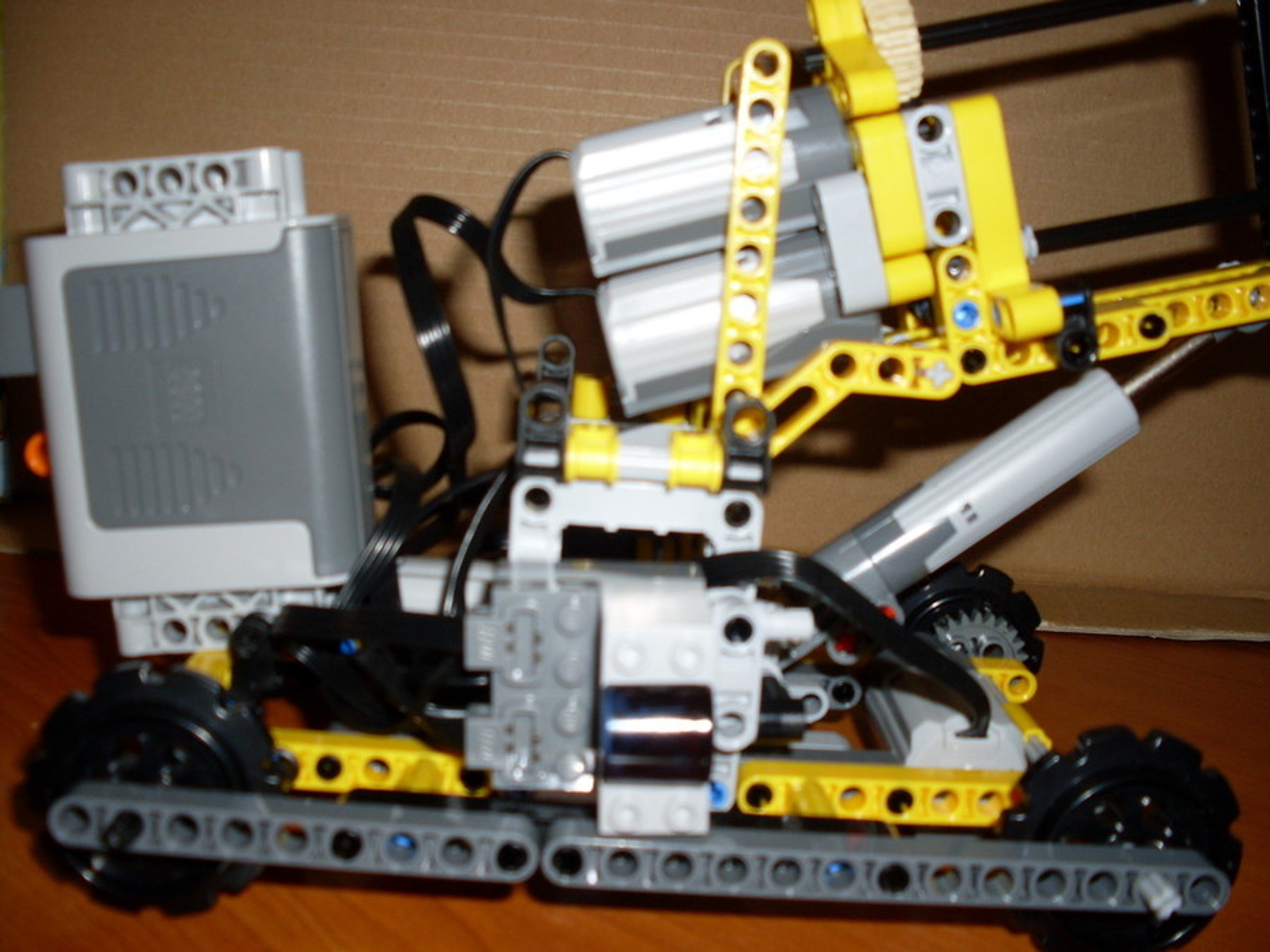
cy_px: 476
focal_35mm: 38
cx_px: 635
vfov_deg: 37.7
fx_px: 1394
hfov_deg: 49.0
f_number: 2.8
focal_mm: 6.3
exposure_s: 1/45
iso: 100
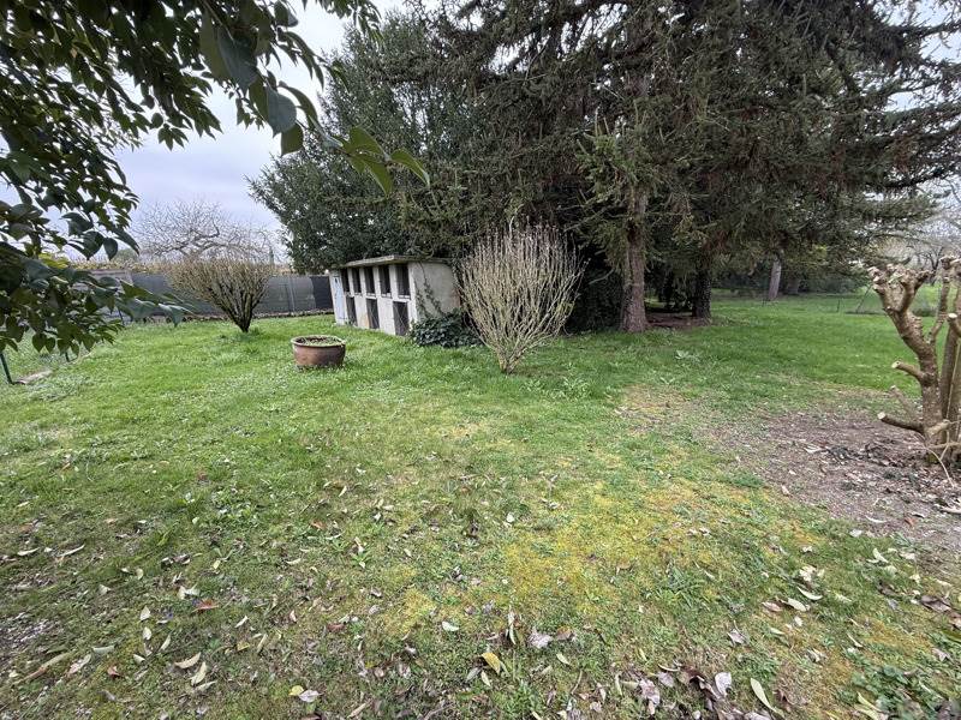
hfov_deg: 102.1
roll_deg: +2.5
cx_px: 480
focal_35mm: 14
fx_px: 389
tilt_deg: -14.1
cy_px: 360
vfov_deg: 85.7
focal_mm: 2.22
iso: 50
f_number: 2.2
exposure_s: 1/147
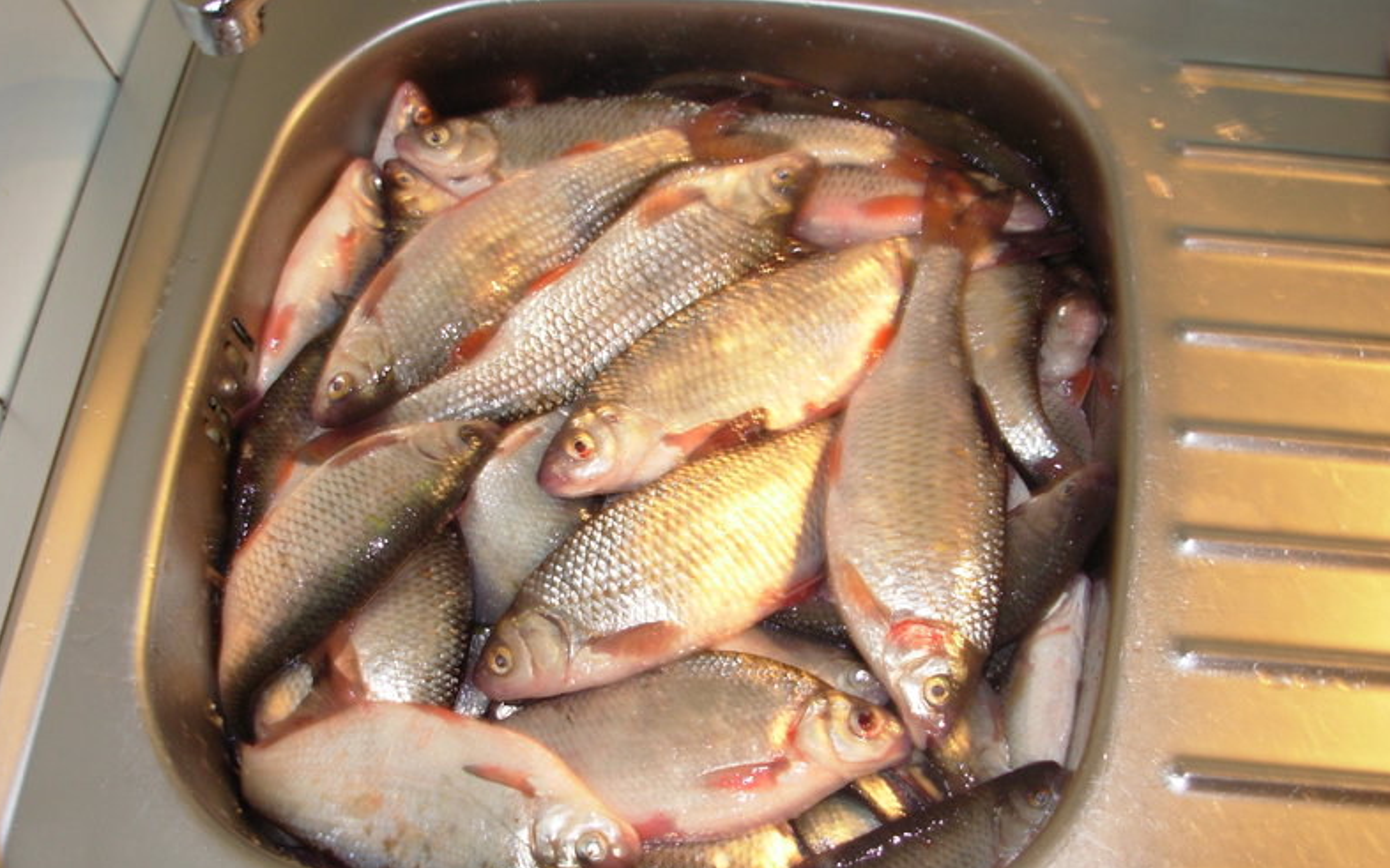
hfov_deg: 48.2
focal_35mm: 41
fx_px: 1553
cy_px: 486
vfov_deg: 31.2
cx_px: 688
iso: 50
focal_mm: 6.3
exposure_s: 1/2.3
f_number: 2.9
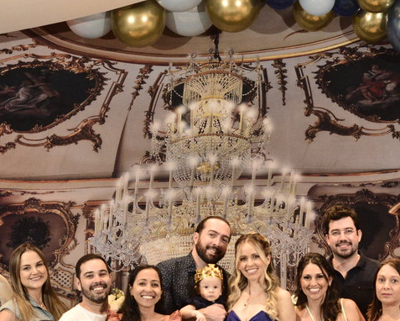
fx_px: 1398
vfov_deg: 12.9
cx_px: 246
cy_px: 328
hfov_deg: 16.3
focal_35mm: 118
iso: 2500
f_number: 4
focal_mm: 50
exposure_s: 1/100
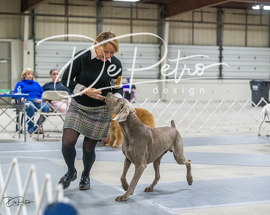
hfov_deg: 24.2
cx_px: 135
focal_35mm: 79
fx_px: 630
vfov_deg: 19.4
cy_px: 108
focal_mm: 70
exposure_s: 1/400
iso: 6400
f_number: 3.2
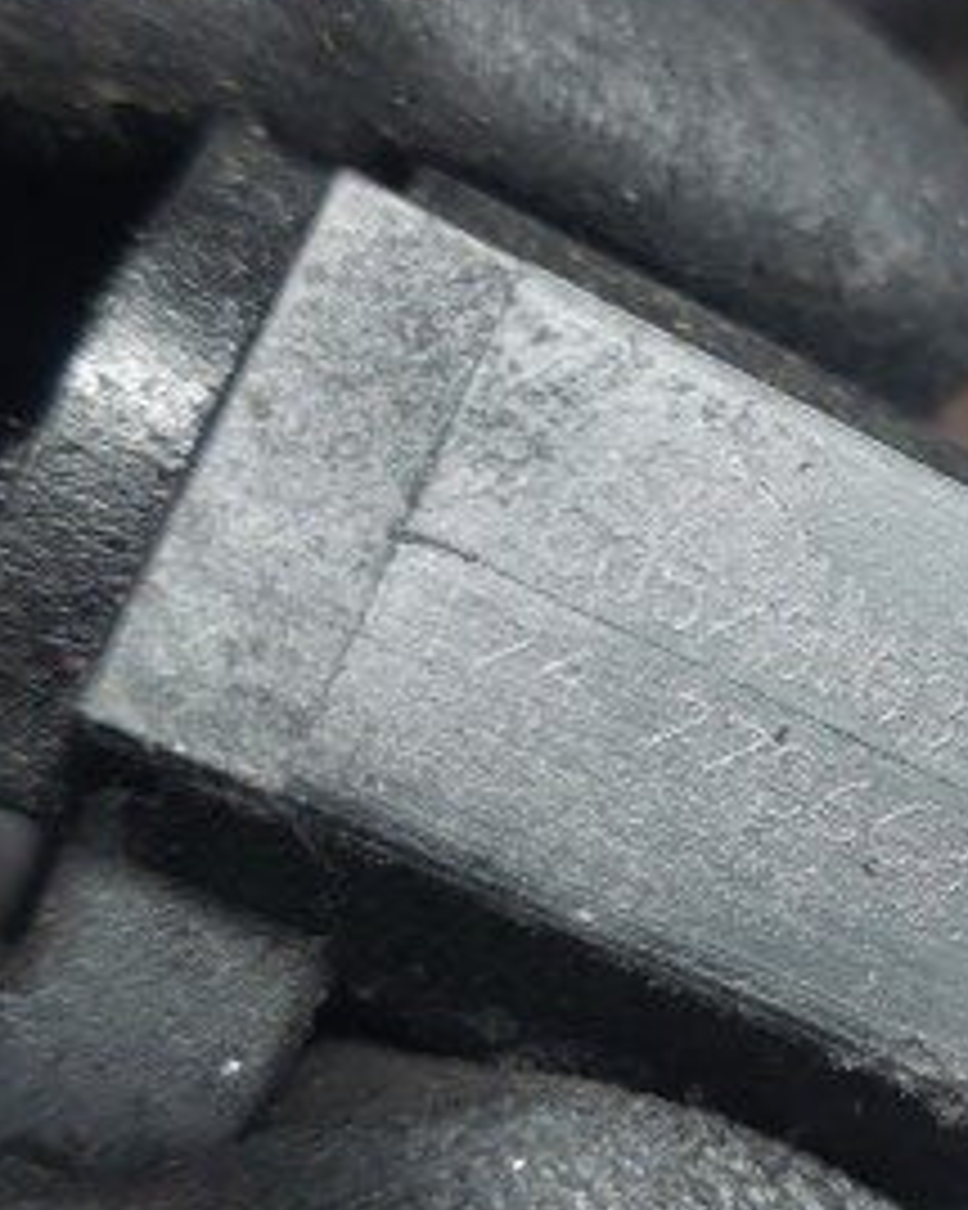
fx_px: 2078
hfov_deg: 25.8
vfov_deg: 32.5
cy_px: 652
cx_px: 747
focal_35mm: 58
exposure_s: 1/50
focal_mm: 5.23
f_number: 1.8
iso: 200
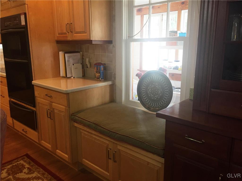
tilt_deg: -13.2
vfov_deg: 48.2
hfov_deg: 61.7
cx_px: 121
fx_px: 203
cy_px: 90
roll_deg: +0.7
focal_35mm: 29
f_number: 2.2
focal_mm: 4.15
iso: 125
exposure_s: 1/30
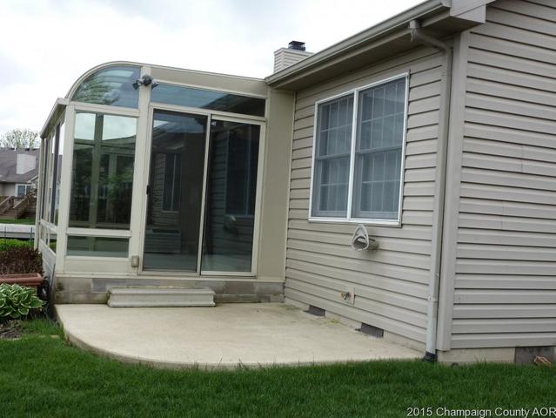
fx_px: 611
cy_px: 209
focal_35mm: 38
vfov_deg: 37.8
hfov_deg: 49.0
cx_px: 278
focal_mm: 6.8
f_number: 3.8
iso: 100
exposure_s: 1/320
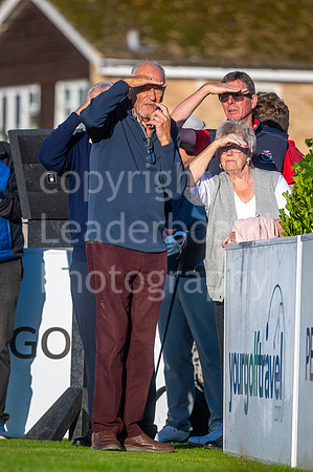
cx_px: 156
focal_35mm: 450
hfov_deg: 3.0
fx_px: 5882
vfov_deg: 4.6
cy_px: 236
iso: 160
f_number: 4
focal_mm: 300
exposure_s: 1/1600
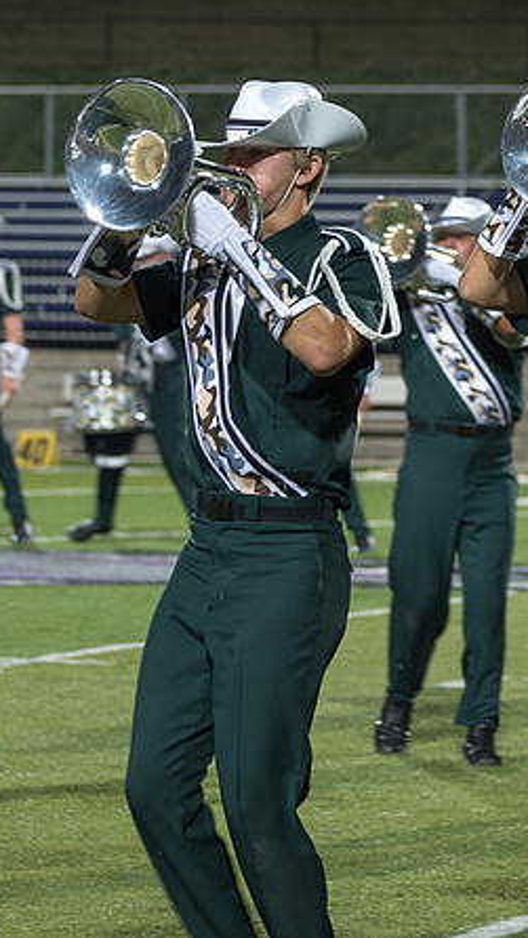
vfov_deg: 9.0
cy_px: 245
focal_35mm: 240
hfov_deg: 5.1
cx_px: 308
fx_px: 5971
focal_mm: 95
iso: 1800
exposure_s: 1/160
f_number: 4.5
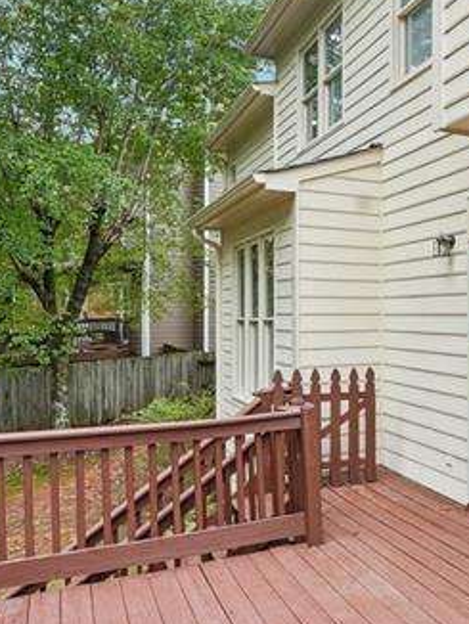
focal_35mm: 33
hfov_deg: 37.1
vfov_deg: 55.3
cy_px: 330
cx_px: 498
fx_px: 595
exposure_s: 1/160
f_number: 8
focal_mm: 14
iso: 320
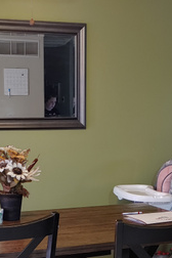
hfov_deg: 20.6
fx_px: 473
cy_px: 242
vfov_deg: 29.0
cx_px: 71
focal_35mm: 66
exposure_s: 1/24
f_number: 1.5
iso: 300
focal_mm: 4.23
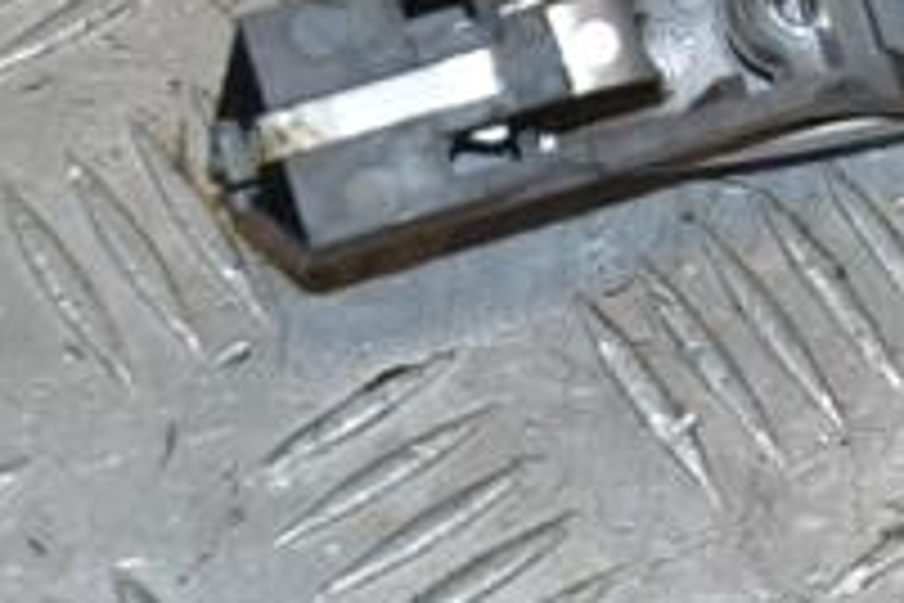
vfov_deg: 6.4
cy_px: -54
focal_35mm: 215
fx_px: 5398
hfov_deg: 9.3
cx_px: 1336
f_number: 9
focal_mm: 48
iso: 800
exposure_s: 1/200
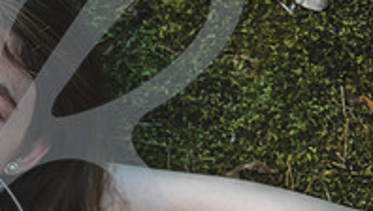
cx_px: -53
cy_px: 146
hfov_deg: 20.6
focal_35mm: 98
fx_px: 971
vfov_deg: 12.4
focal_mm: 32
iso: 500
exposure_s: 1/500
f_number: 2.8
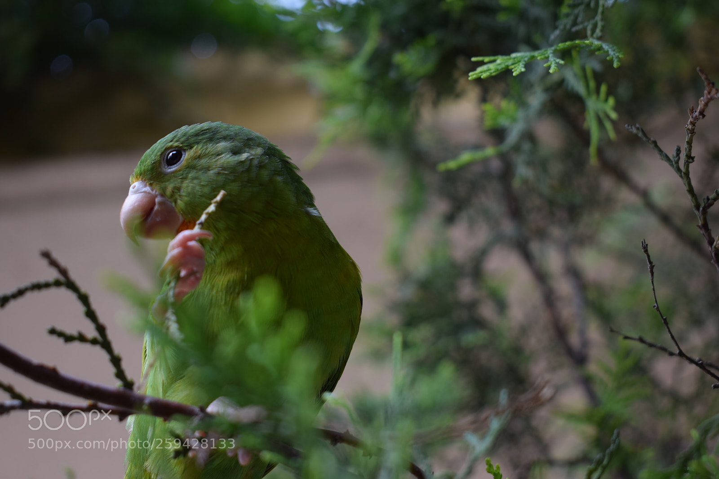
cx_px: 360
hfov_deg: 35.1
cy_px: 240
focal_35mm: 57
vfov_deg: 23.8
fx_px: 1138
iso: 125
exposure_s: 1/60
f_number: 4.8
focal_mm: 38
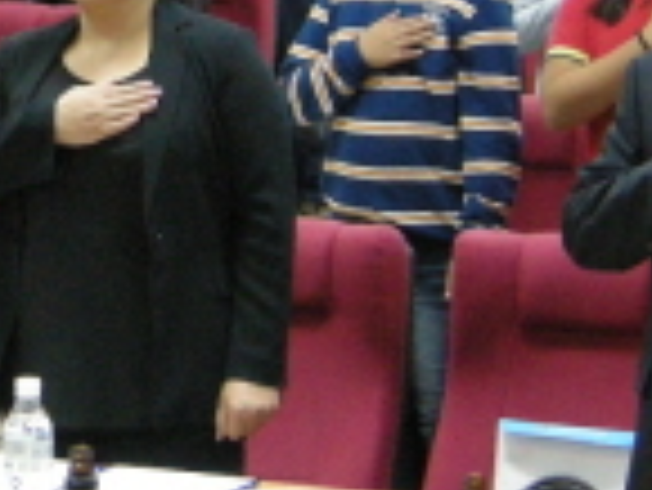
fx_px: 2903
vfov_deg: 9.6
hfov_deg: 12.7
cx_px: 22
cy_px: 40
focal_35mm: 154
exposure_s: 1/27.4
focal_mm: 7.5
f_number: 2.7
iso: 400
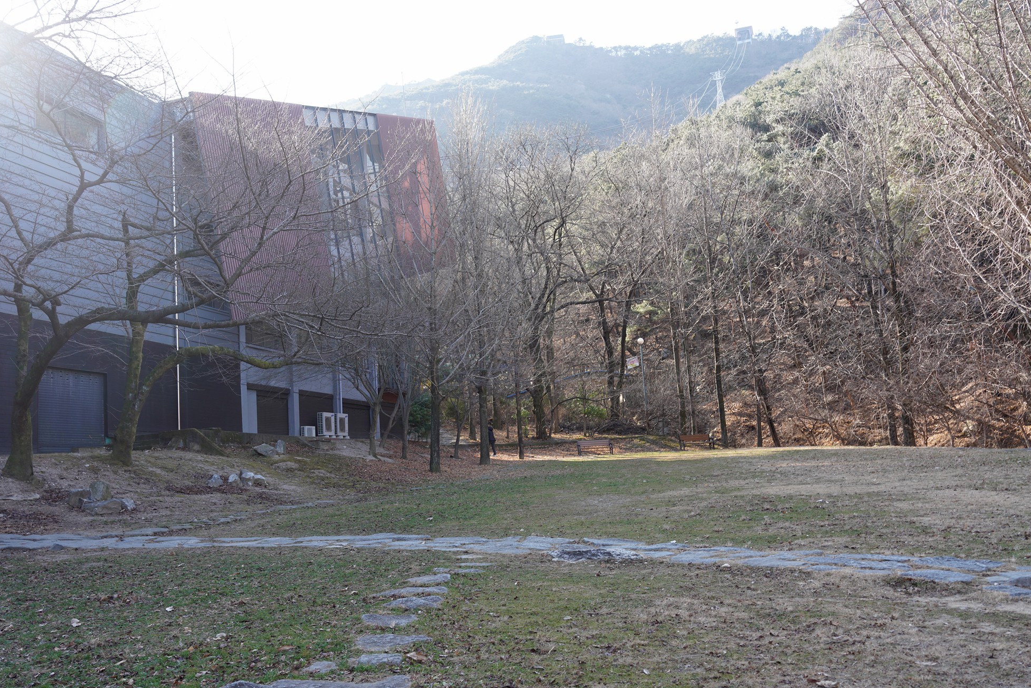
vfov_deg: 36.9
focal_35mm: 36
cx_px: 511
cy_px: 337
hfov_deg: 53.1
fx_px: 1031
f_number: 6.3
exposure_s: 1/100
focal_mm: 35
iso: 200
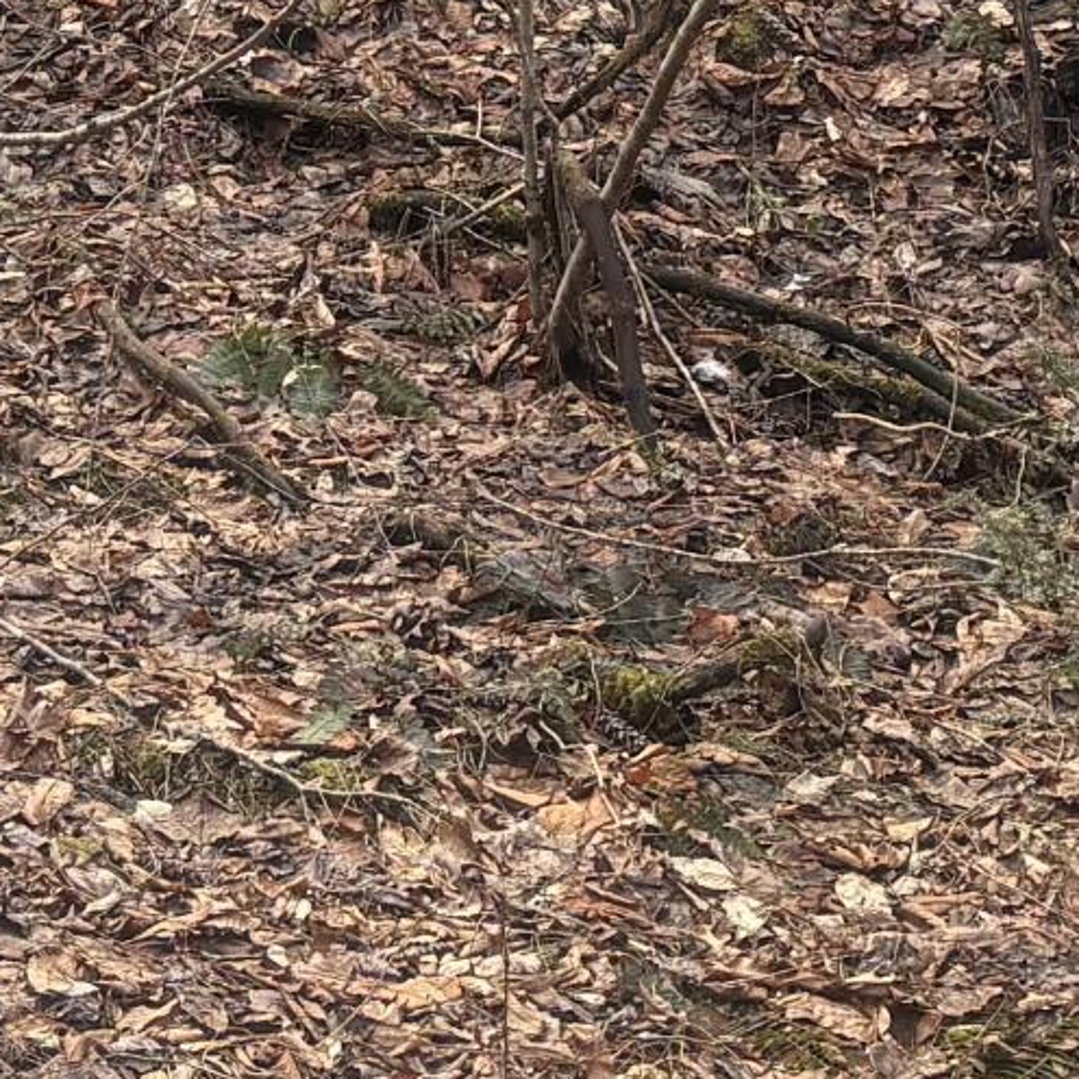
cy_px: -672
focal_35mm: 139
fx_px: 4902
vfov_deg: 11.9
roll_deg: +0.3
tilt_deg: +0.4
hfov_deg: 12.5
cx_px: 209
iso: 64
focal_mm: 5.96
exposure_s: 1/367
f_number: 1.6
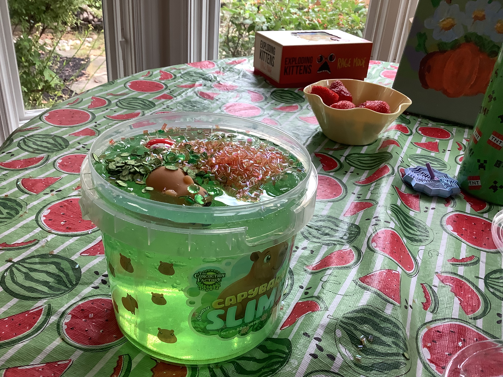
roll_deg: -5.5
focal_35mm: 31
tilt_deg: -28.3
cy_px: 188
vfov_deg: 45.4
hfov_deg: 58.4
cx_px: 252
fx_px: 450
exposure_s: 1/60
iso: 100
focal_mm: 3.3
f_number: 2.4
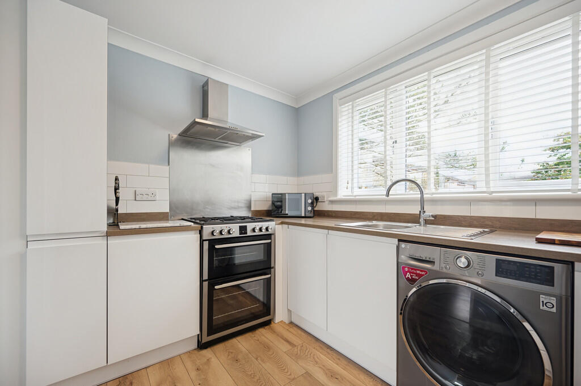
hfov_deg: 104.3
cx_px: 290
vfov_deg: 81.1
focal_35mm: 14
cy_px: 193
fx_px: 226
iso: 800
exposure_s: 1/125
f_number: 5
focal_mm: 14
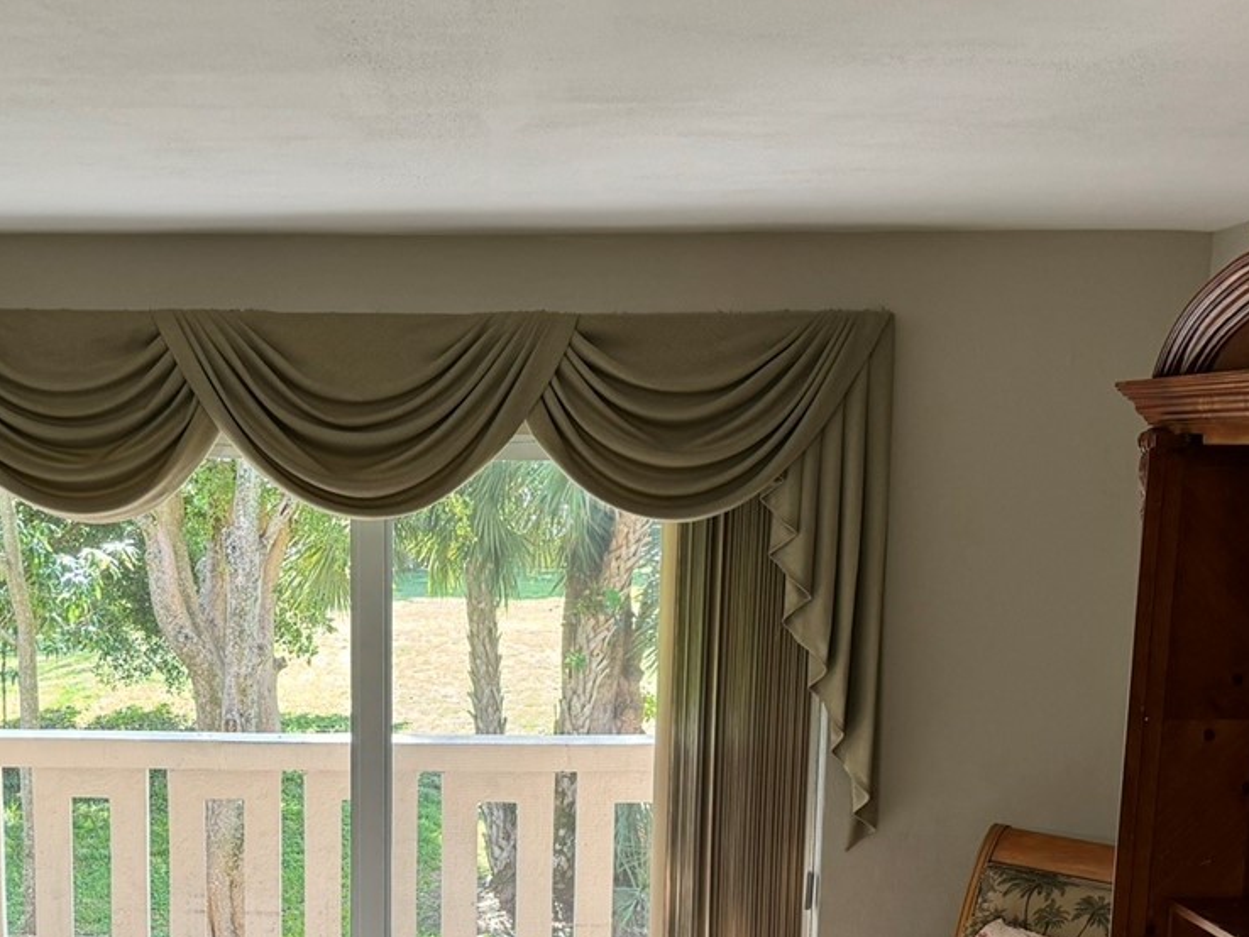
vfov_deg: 27.2
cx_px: 403
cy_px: 825
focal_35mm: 52
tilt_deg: -11.1
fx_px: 1877
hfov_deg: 36.4
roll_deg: -0.8
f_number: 1.78
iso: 100
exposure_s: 1/120
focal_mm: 6.76
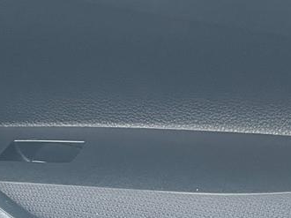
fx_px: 848
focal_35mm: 101
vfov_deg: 14.6
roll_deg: +0.5
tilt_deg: -22.8
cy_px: 56
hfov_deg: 18.8
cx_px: -22
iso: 400
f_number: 1.6
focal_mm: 5.1
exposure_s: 1/60
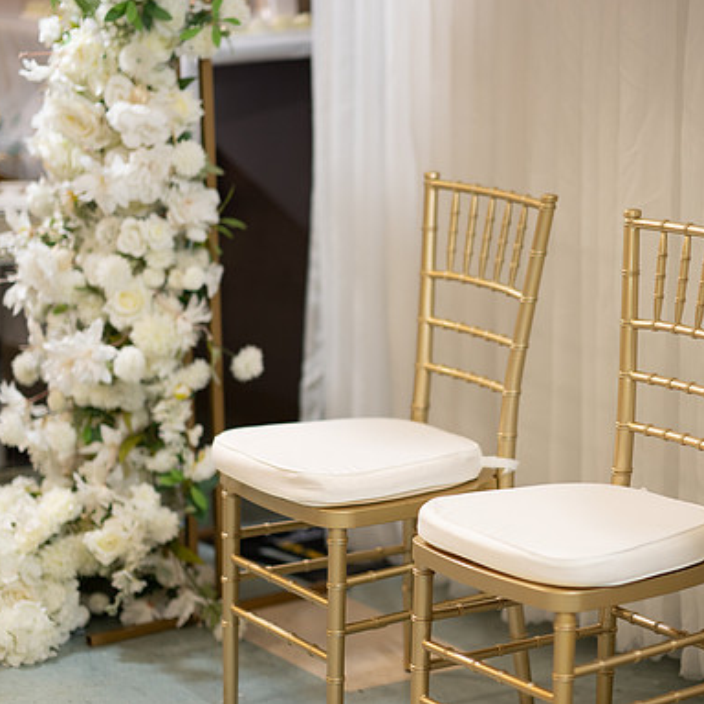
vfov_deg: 16.0
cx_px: 506
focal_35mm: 109
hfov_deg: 15.9
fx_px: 2508
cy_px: 351
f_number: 1.4
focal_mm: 85
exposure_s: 1/200
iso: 200
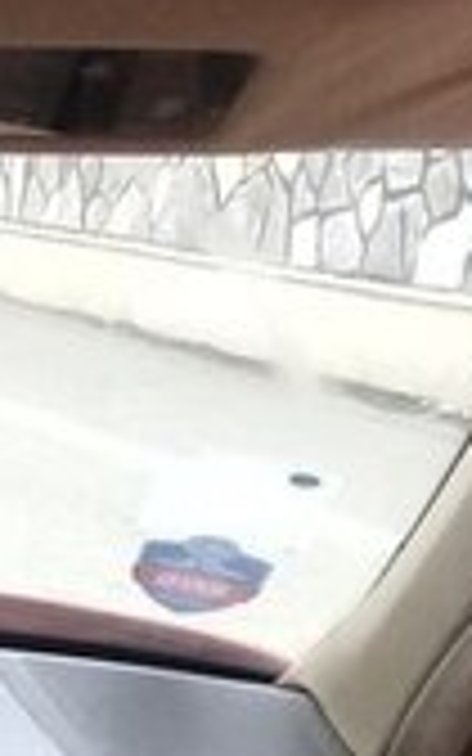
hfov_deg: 8.5
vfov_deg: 15.2
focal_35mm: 129
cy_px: 1073
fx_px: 2655
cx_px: -931
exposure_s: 1/100
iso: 100
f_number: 2.2
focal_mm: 3.3
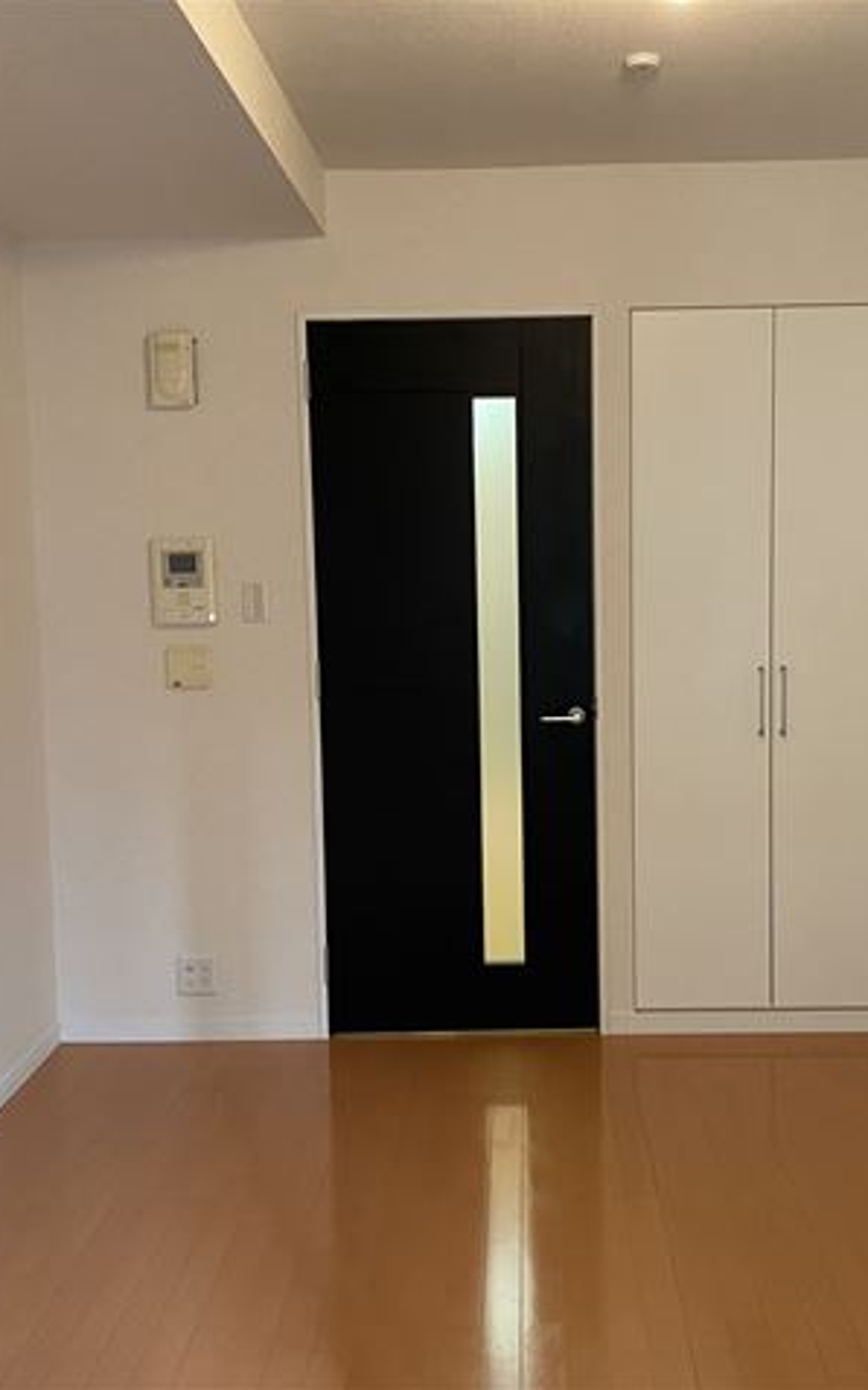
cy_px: 696
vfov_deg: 52.8
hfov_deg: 34.3
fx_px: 1401
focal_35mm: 37
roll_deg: +0.8
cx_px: 516
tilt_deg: -6.5
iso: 250
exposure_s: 1/50
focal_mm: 4.25
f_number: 1.8
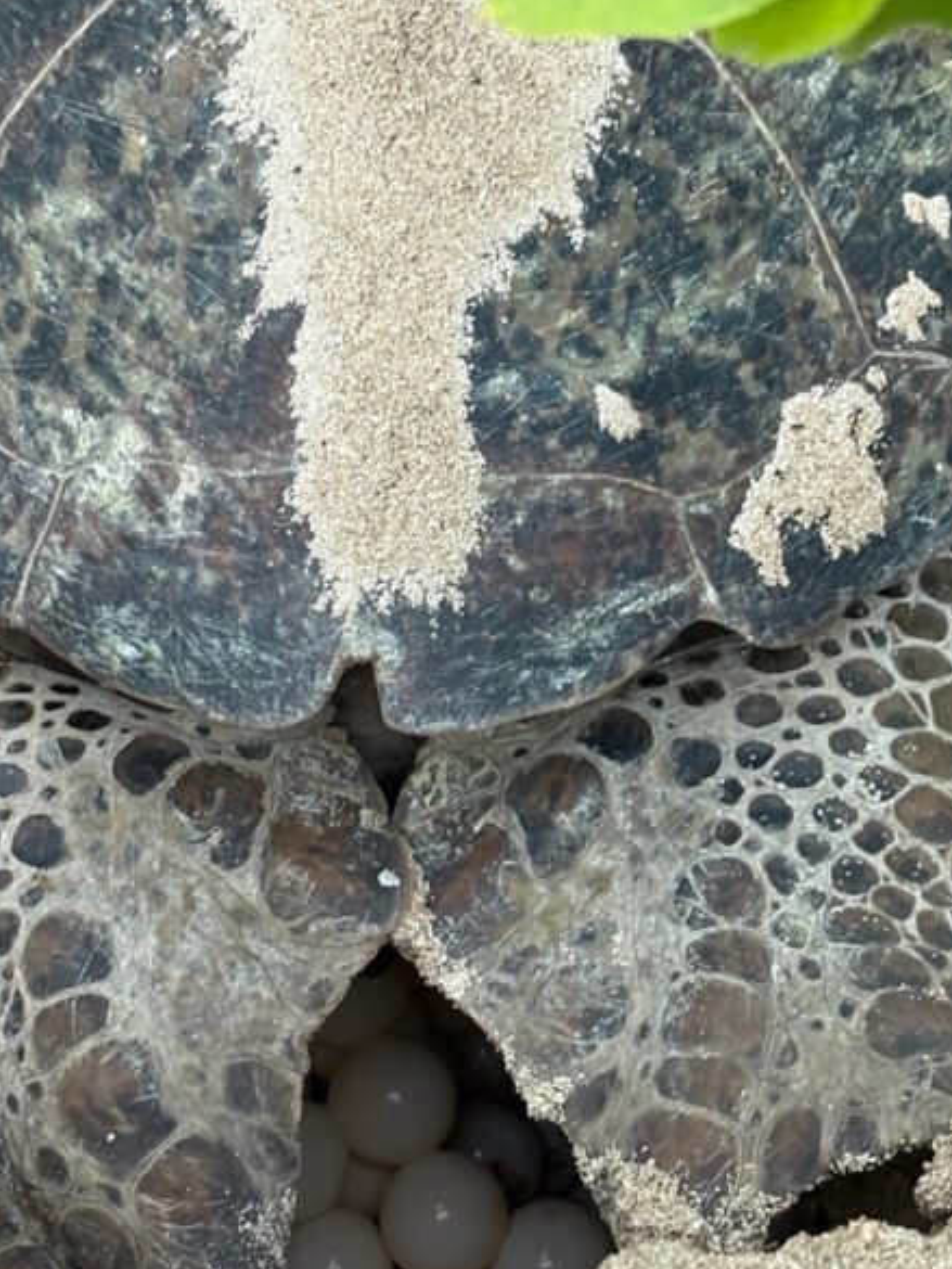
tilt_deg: -44.4
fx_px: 3336
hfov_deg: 16.2
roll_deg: -2.8
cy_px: 566
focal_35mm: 91
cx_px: 343
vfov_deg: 21.5
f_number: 1.6
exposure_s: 1/40
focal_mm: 5.96
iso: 200
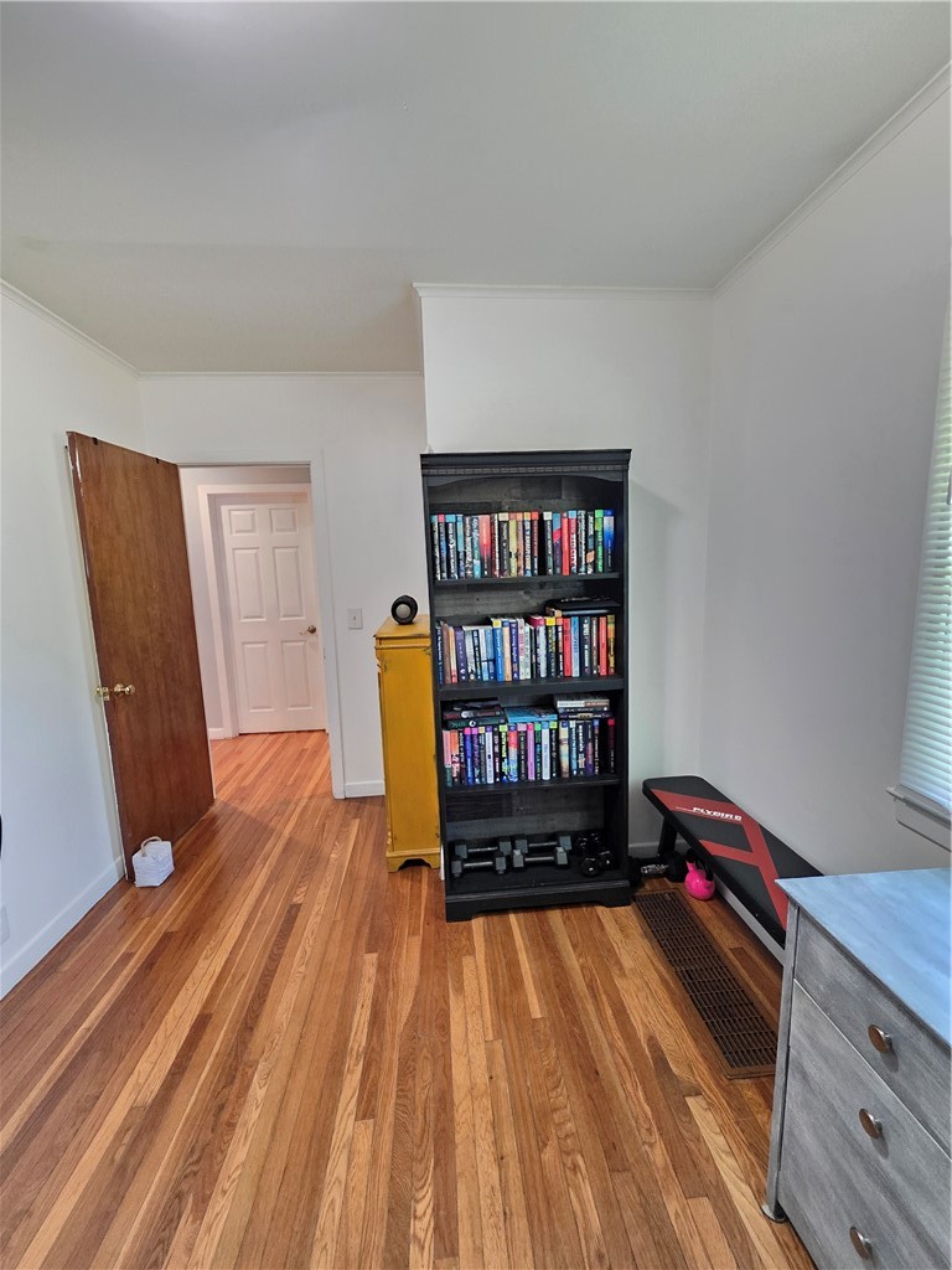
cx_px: 476
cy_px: 635
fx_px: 477
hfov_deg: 89.9
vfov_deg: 106.2
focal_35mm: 13
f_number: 1.9
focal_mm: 2.2
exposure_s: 1/60
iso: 1000
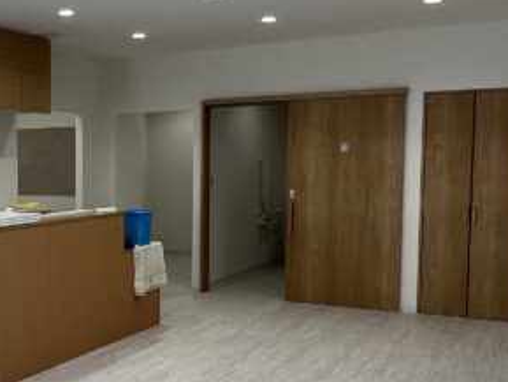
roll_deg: +0.1
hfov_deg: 39.1
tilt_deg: -3.9
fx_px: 675
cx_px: 79
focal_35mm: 46
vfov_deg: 31.5
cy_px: 217
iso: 50
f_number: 1.8
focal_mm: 1.57
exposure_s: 1/99
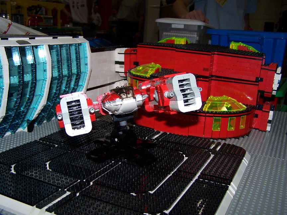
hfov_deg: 49.0
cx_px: 144
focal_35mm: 38
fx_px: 315
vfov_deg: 37.7
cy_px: 108
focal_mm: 6.3
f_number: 2.8
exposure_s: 1/60
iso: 80
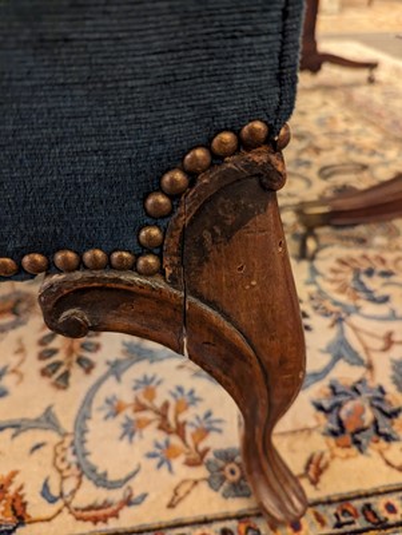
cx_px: 201
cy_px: 268
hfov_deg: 56.9
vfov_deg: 71.5
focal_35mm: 24
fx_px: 371
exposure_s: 1/100
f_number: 1.85
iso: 1871
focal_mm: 6.81
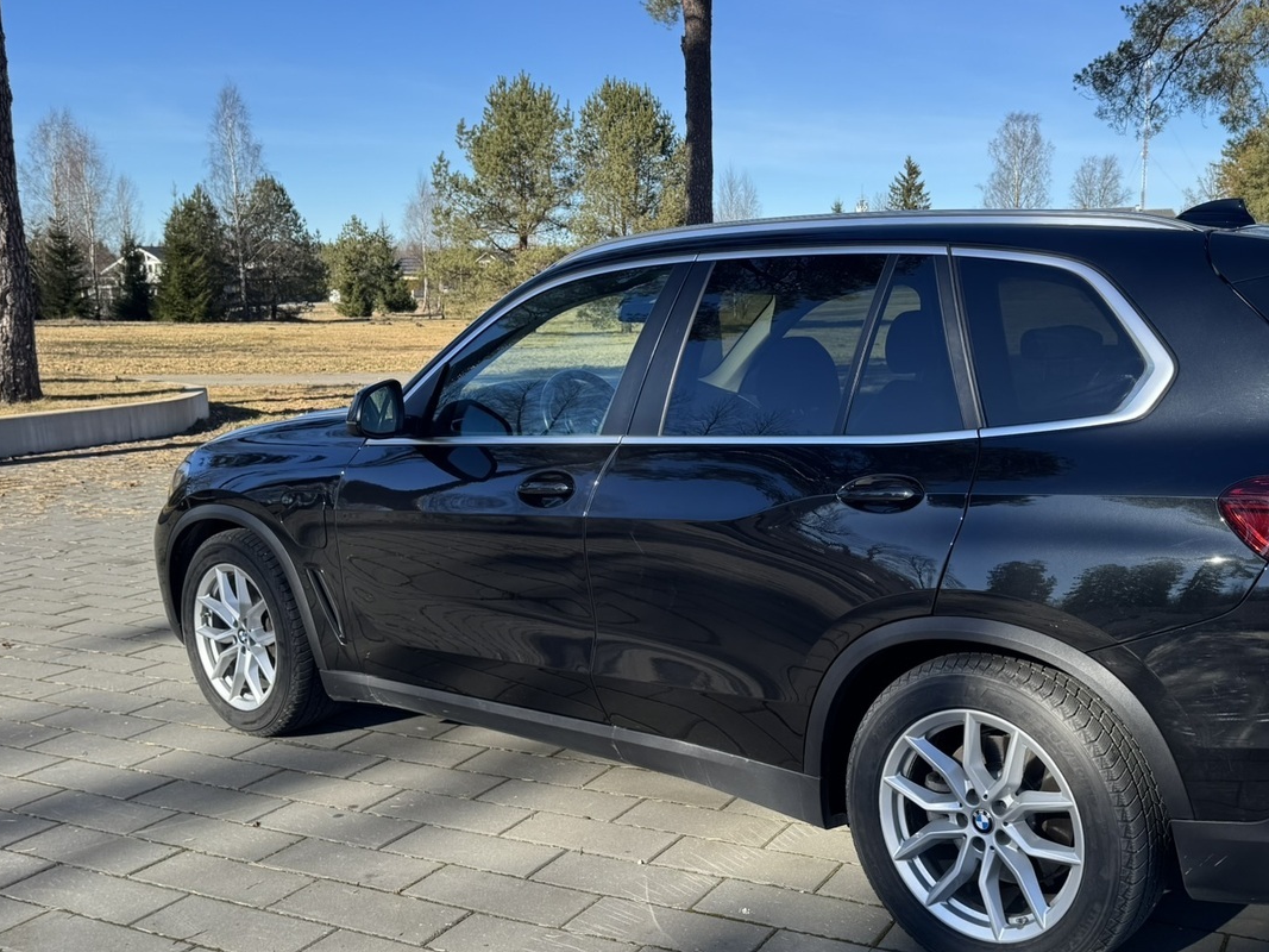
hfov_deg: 50.6
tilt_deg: -9.6
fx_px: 1320
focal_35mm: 36
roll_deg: +0.6
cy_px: 524
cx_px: 831
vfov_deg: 39.6
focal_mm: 6.76
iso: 80
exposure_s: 1/2252
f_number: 1.78
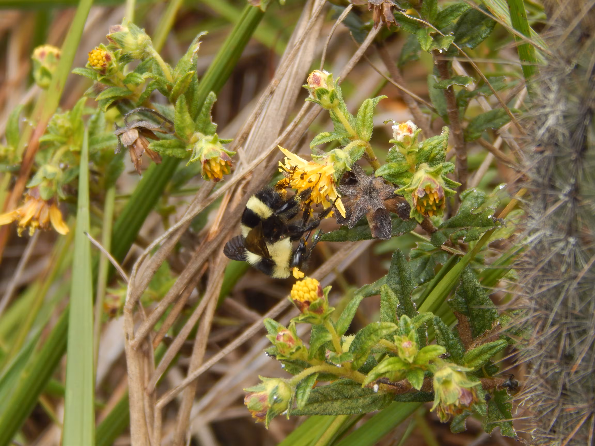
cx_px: 298
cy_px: 223
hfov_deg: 10.7
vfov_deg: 8.1
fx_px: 3163
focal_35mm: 184
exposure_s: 1/250
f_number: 5.3
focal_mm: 32.8
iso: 180
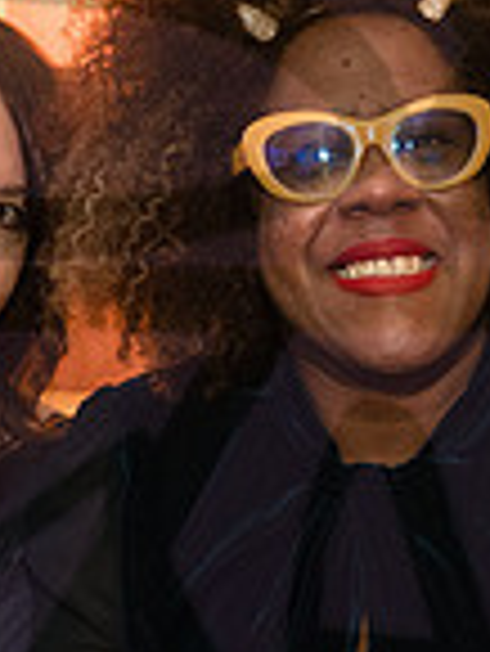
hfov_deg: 9.8
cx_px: 390
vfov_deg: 12.9
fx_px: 2846
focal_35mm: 151
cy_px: 650
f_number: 4
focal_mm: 35
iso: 2000
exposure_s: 1/160
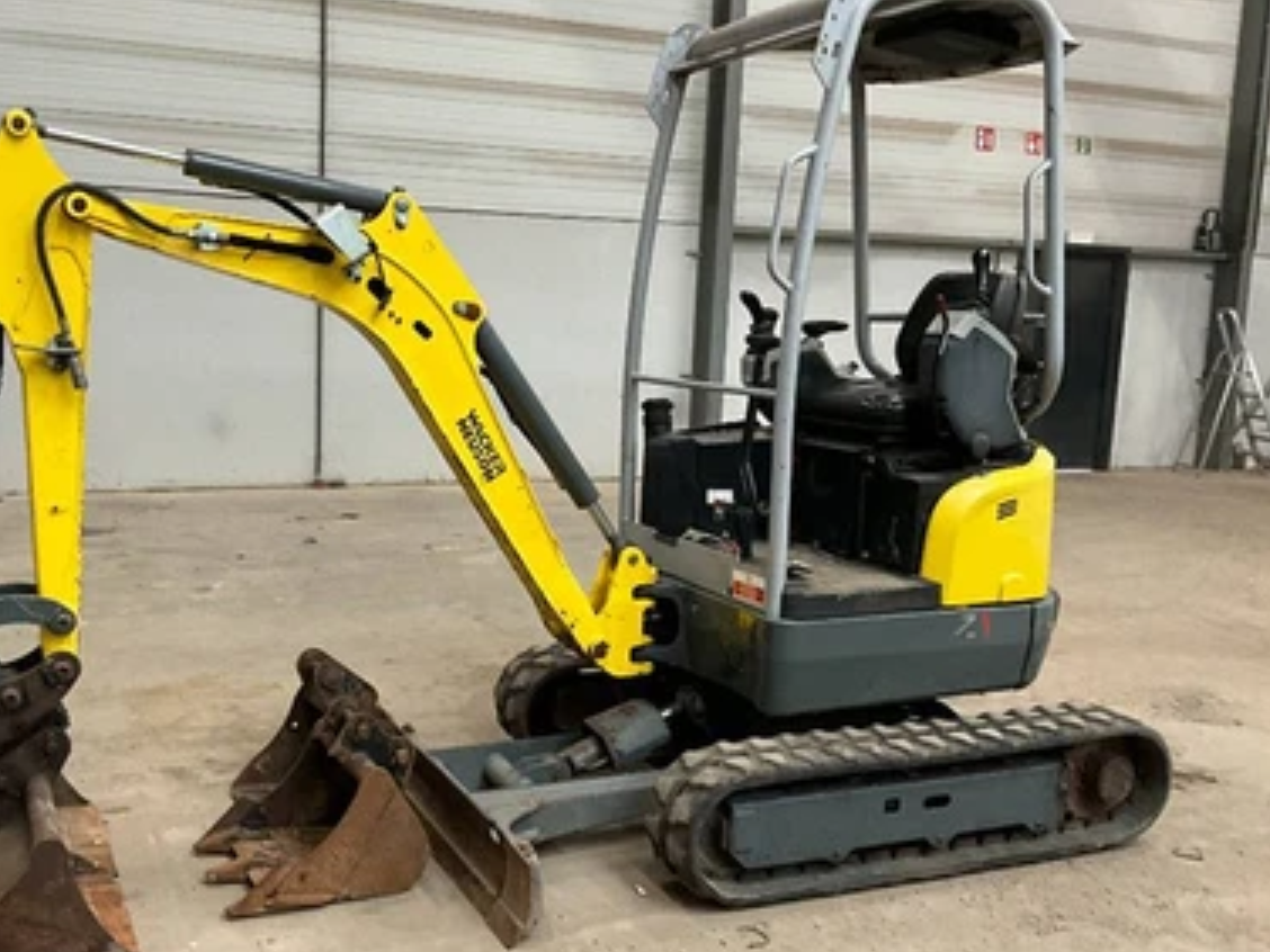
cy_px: 496
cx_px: 503
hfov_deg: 49.8
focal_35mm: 37
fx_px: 1357
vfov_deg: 38.7
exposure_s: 1/60
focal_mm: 3
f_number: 1.8
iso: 160
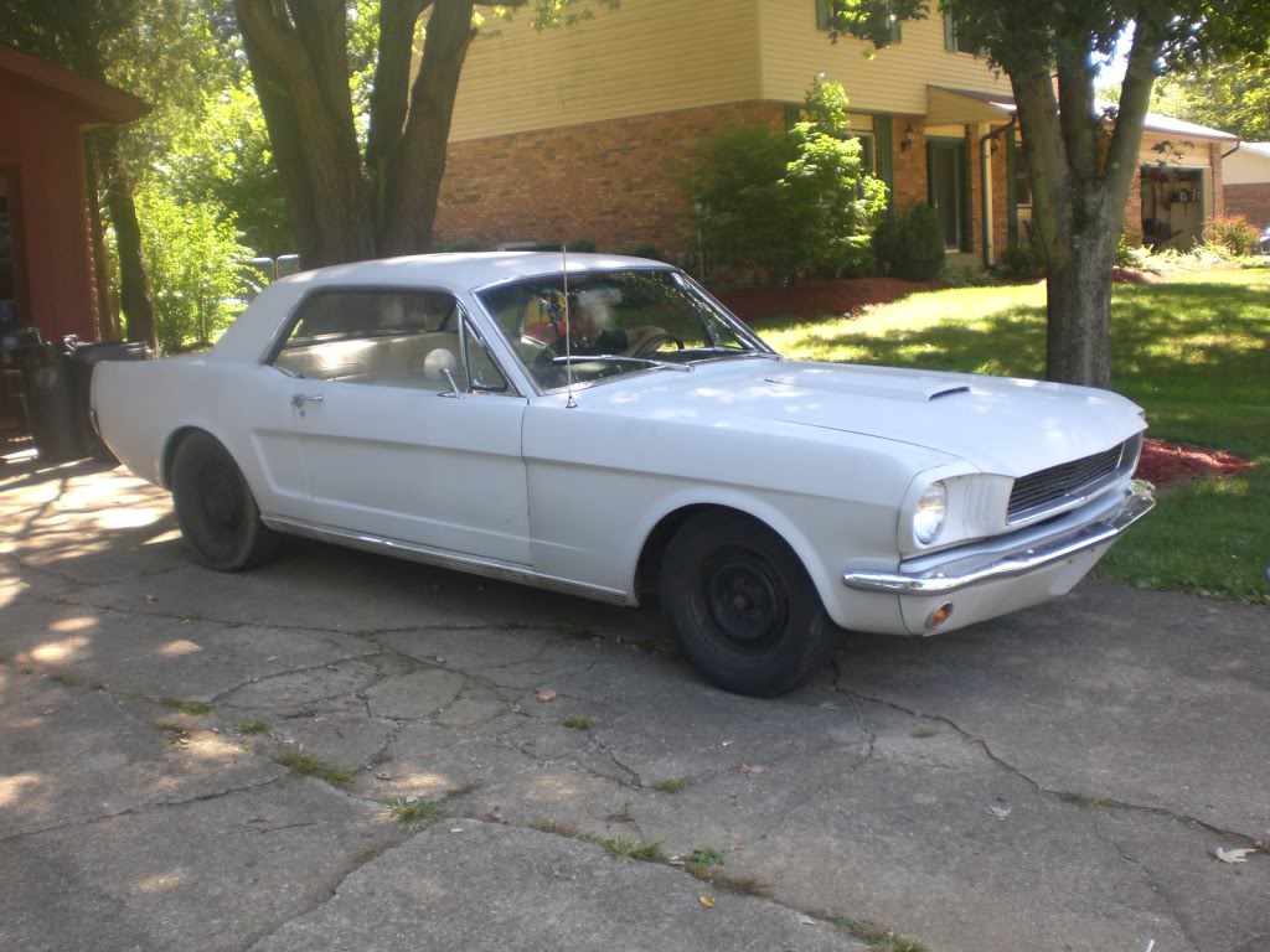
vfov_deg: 37.7
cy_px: 476
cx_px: 635
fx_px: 1394
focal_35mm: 38
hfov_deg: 49.0
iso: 100
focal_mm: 6.3
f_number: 3.1
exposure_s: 1/160
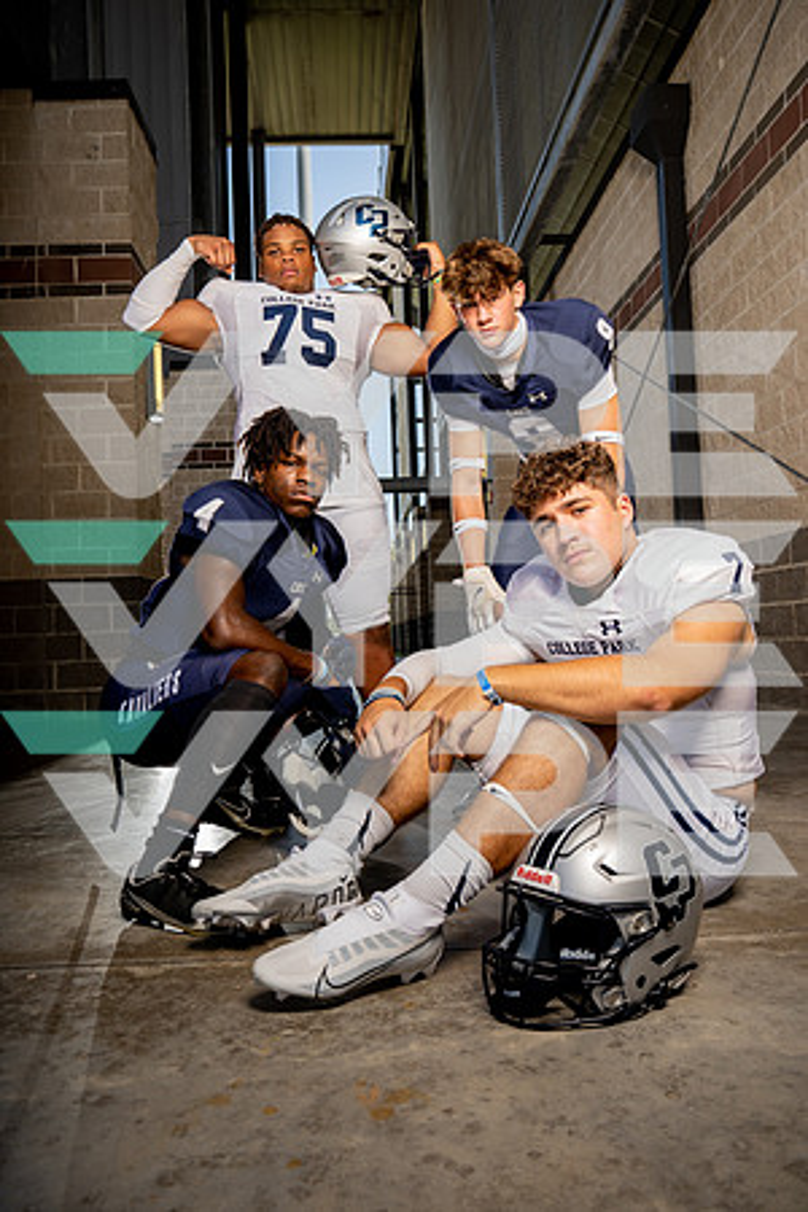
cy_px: 606
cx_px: 404
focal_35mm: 30
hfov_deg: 43.6
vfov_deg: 61.9
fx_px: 1010
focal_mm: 30
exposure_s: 1/250
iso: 80
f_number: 6.3
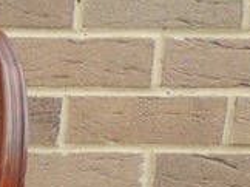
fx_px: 1507
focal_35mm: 209
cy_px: 468
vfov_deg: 6.7
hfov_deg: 8.0
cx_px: -517
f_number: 3.2
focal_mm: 5.8
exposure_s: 1/250
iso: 180
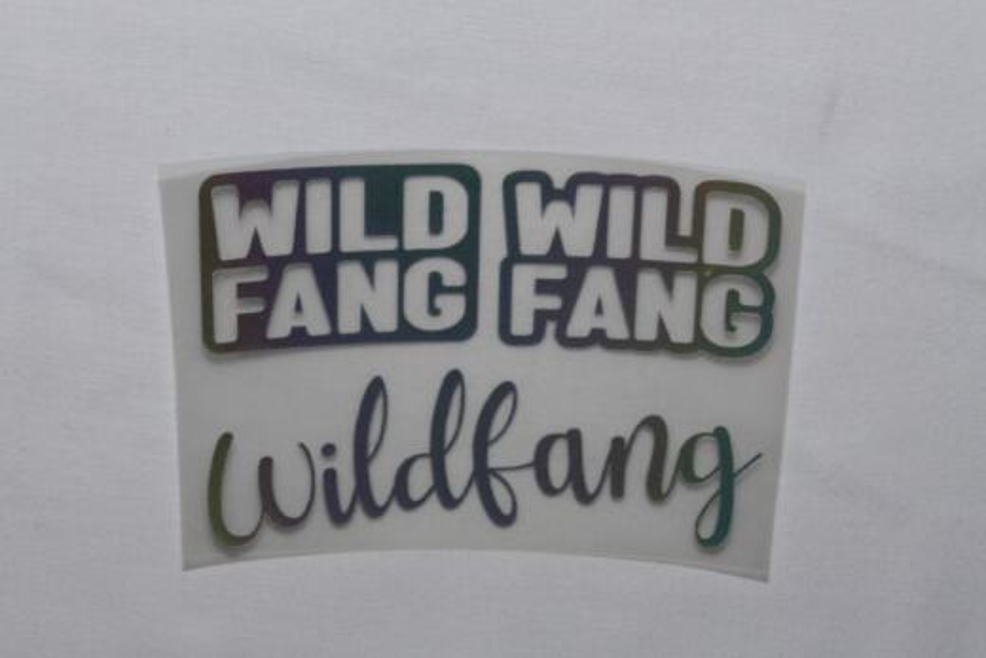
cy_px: 329
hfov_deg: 26.6
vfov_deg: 18.0
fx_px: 2082
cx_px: 493
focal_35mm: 76
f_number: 8
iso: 125
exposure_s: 1/80
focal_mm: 27.88
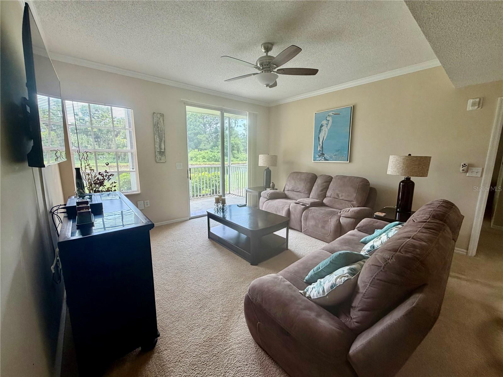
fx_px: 203
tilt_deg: -9.8
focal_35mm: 14
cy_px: 188
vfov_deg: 85.7
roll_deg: -1.1
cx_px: 252
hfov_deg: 102.1
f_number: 2.2
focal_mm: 2.22
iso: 100
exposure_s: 1/120
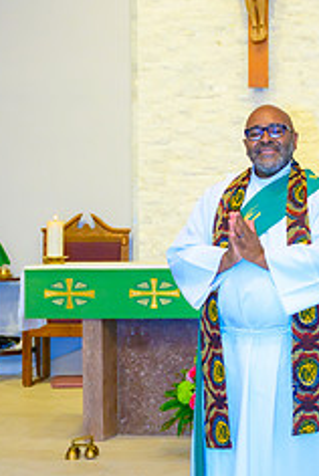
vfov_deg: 25.3
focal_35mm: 80
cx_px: 273
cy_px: 258
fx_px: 1060
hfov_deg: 16.9
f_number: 2.8
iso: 450
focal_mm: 28
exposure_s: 1/80
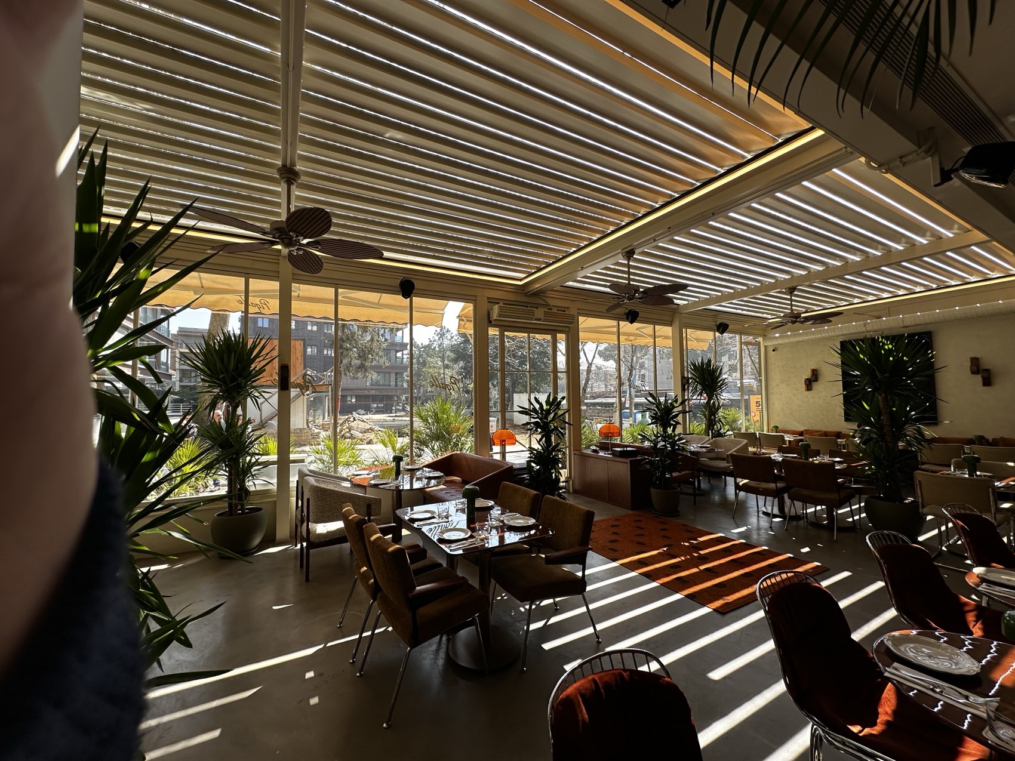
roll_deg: +0.7
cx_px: 508
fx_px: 411
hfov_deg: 102.1
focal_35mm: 14
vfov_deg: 85.7
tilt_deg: +2.5
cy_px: 380
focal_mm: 2.22
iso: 40
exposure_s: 1/296
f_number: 2.2
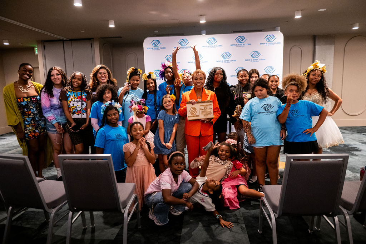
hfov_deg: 73.7
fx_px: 244
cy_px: 122
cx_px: 183
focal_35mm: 24
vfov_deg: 53.1
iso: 2500
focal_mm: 24
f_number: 2.8
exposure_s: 1/100
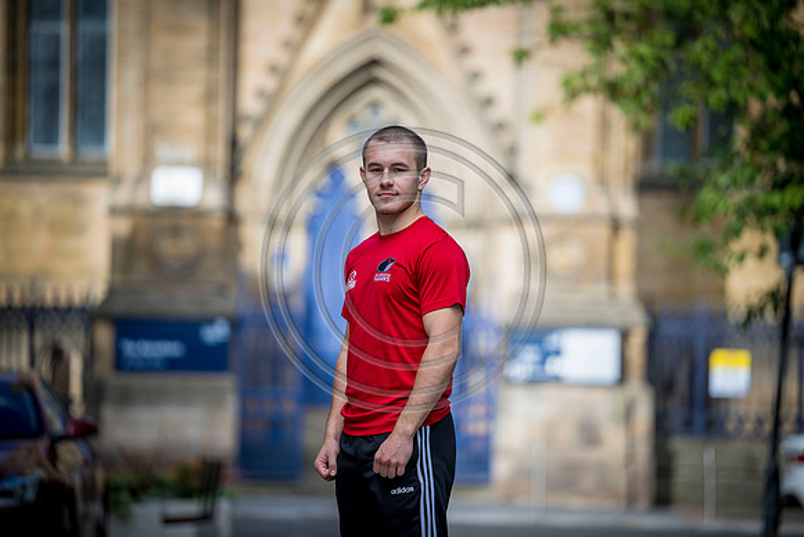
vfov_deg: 7.6
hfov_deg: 11.4
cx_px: 402
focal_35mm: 180
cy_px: 268
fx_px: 4021
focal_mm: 180
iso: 125
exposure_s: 1/1000
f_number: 2.8
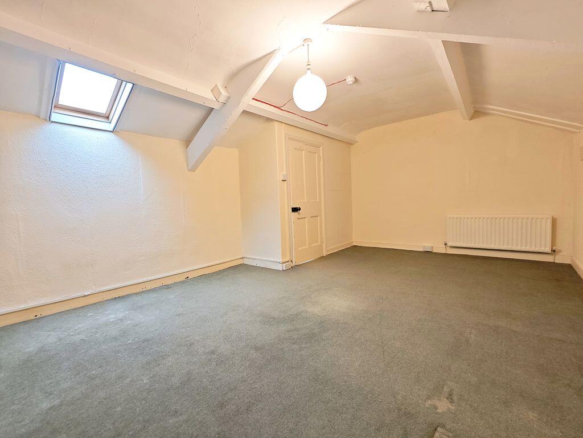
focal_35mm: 14
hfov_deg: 102.1
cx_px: 292
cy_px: 219
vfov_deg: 85.7
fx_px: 236
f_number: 1.8
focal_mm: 2.03
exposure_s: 1/33.3
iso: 80
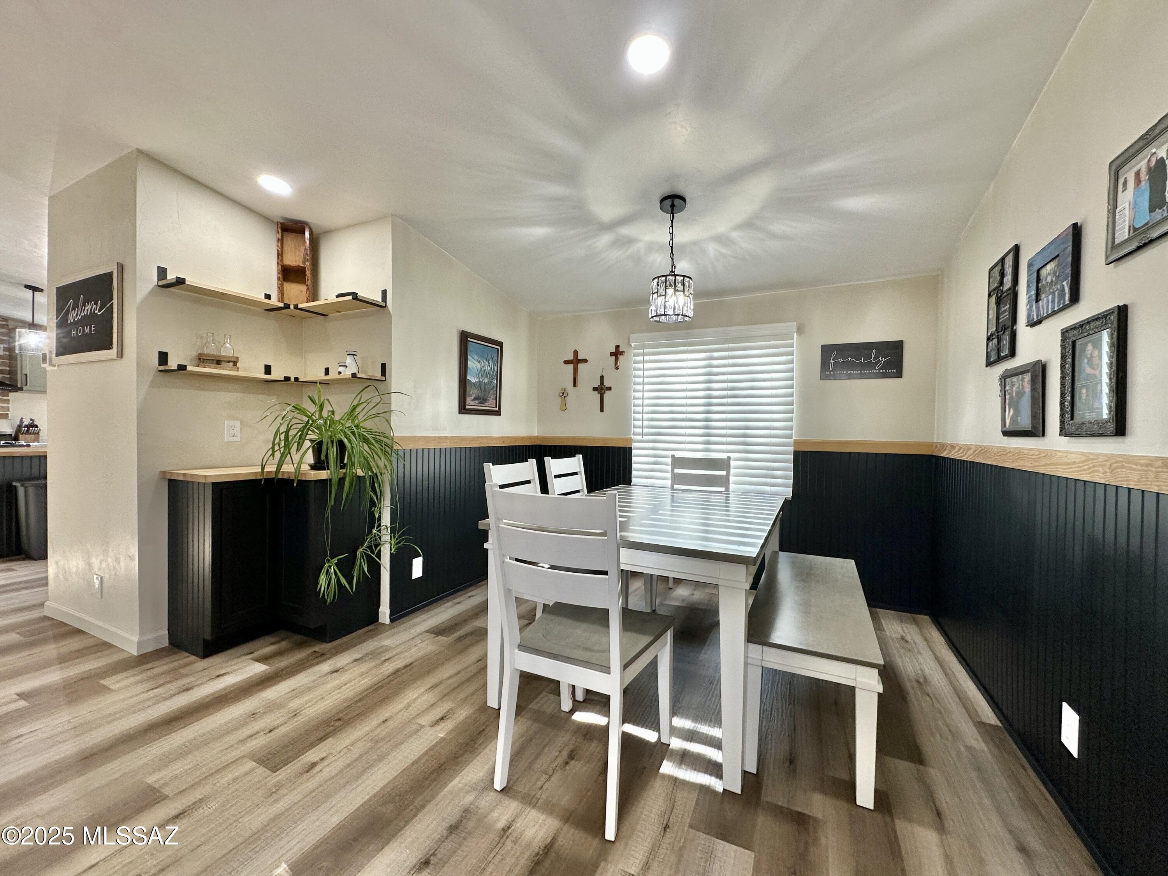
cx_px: 584
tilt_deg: +2.9
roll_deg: +0.1
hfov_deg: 102.1
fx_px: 472
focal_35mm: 14
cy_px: 438
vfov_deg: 85.7
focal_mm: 2.22
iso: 125
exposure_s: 1/120
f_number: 2.2
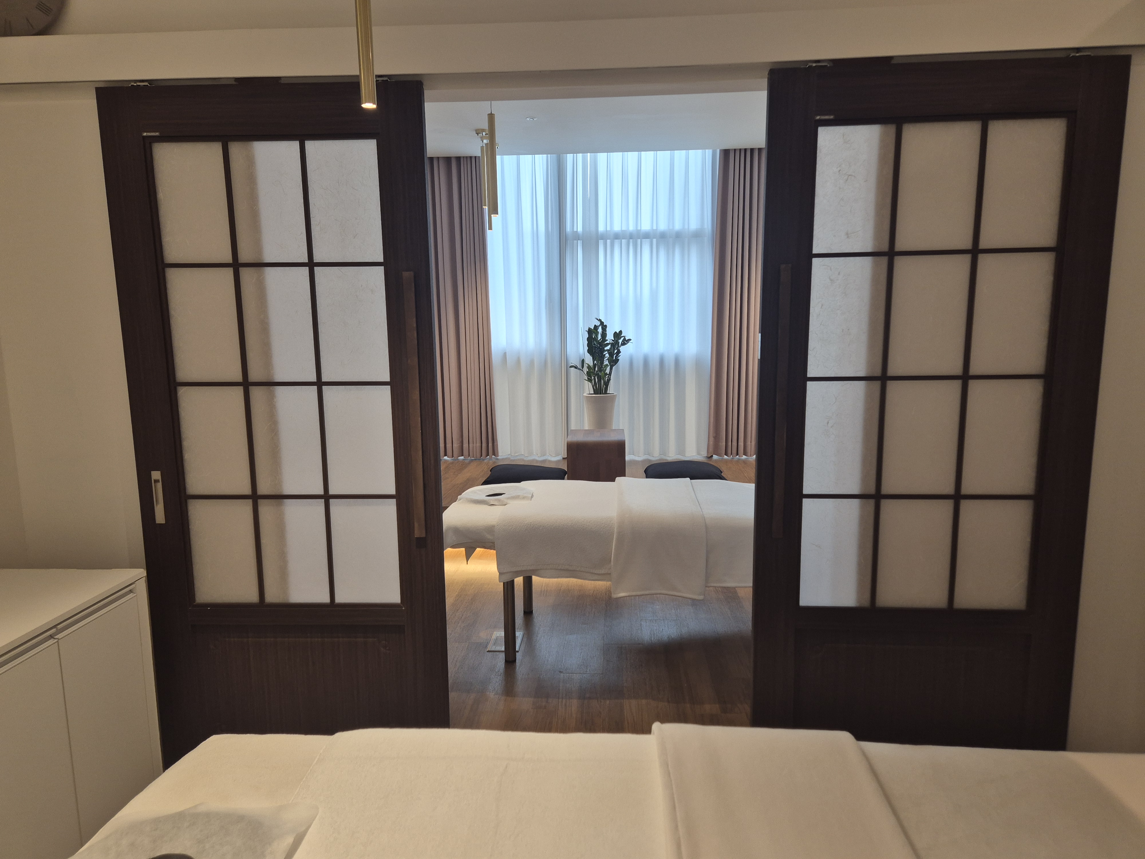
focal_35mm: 23
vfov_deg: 58.9
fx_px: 761
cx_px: 572
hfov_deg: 73.9
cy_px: 430
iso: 100
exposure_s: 1/120
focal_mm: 5.4
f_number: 1.8
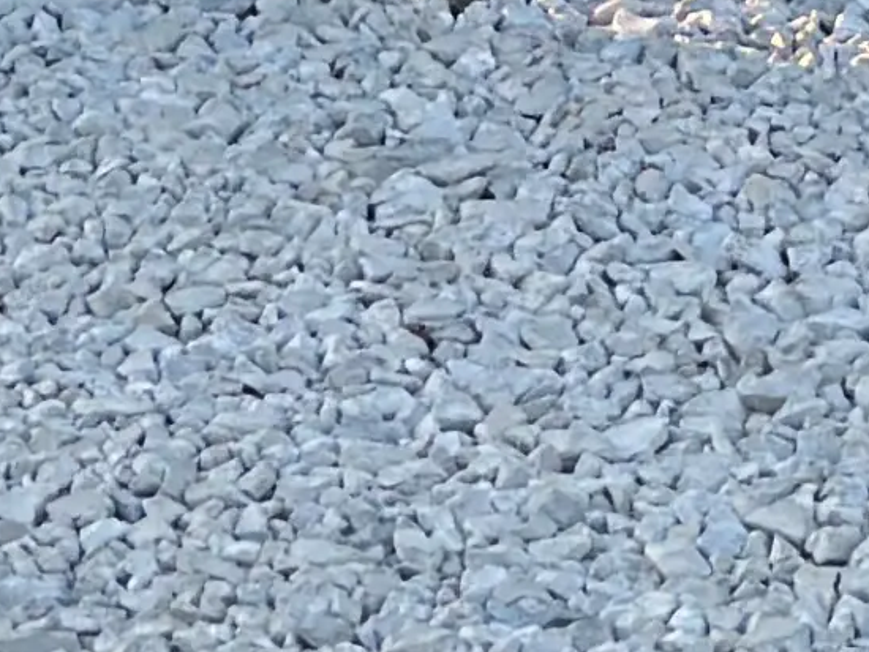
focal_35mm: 335
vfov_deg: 4.2
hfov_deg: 5.8
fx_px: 8414
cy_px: -1533
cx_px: 1436
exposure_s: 1/756
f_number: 1.78
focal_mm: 6.86
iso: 80
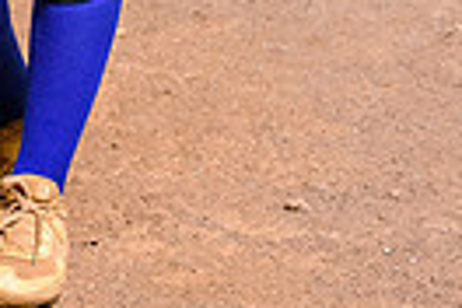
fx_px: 3054
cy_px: -399
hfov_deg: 8.6
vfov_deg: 5.6
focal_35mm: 238
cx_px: -42
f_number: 5
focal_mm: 70
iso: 4000
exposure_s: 1/250
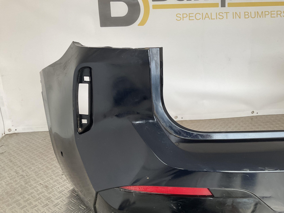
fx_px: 238
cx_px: 142
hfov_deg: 61.7
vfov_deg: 48.2
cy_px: 106
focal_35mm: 29
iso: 50
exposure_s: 1/120
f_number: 1.8
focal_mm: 3
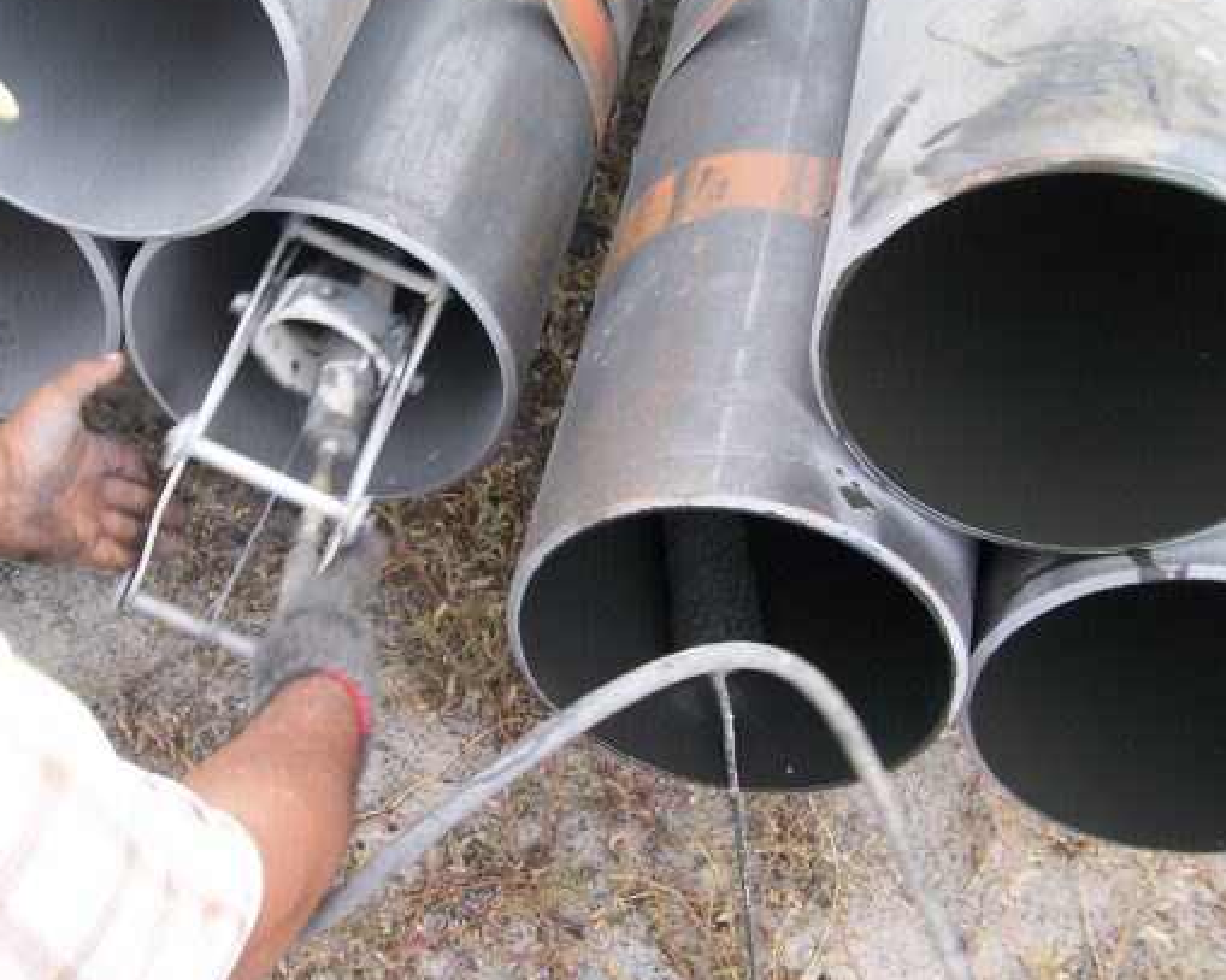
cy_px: 503
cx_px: 347
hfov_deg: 34.8
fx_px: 1923
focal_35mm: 53
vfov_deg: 28.6
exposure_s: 1/125
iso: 80
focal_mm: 6
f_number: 2.7
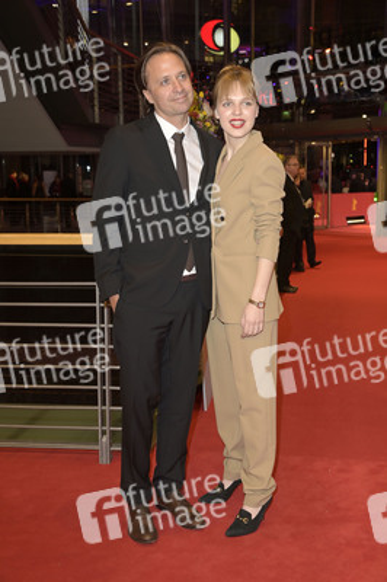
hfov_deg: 28.0
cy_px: 291
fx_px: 775
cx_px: 194
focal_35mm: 48
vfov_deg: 41.1
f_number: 5.6
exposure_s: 1/160
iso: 1600
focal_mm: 48
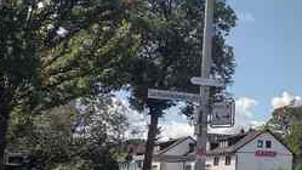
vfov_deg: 17.0
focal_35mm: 71
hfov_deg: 27.1
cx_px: 337
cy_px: 107
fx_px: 568
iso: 100
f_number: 1.7
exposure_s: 1/1866
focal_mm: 4.71
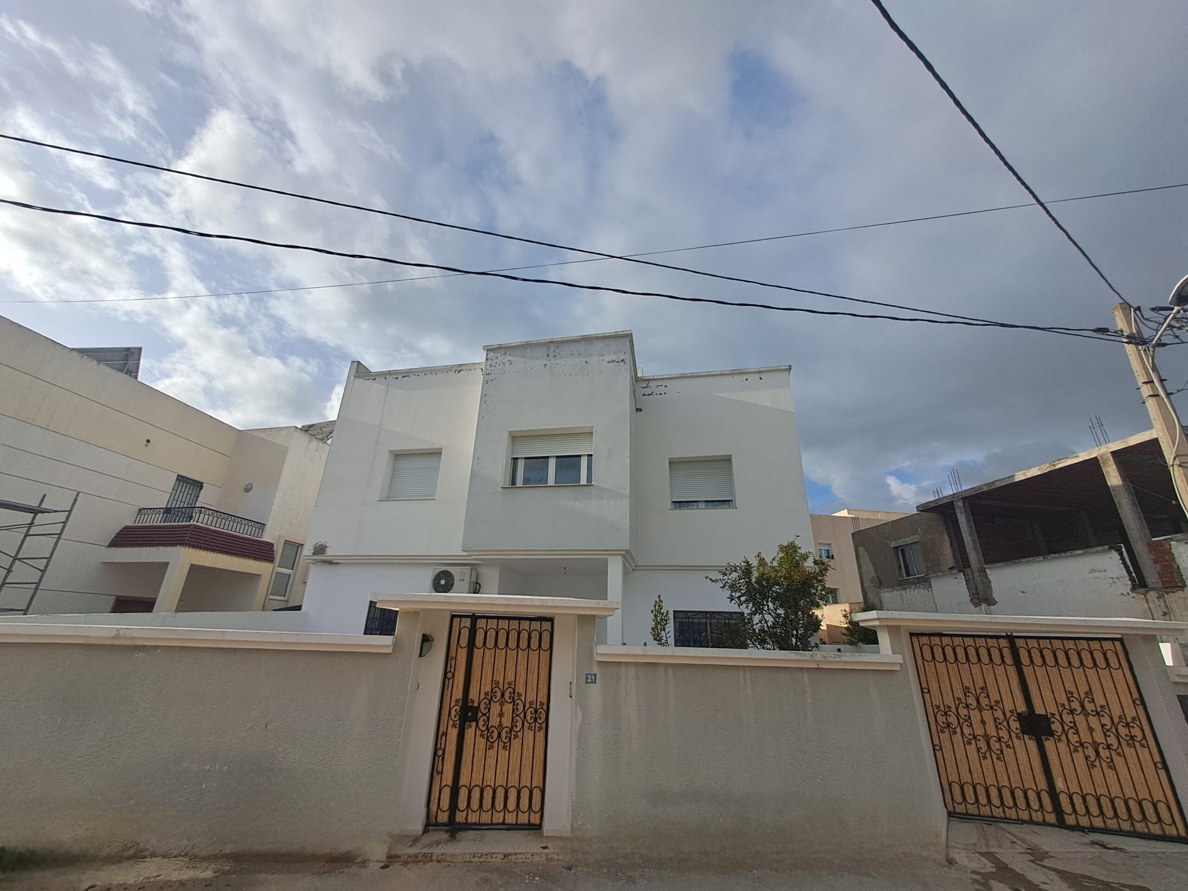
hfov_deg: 106.2
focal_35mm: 13
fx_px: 446
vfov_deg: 89.9
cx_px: 594
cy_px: 446
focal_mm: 1.42
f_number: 2.2
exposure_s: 1/2500
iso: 40
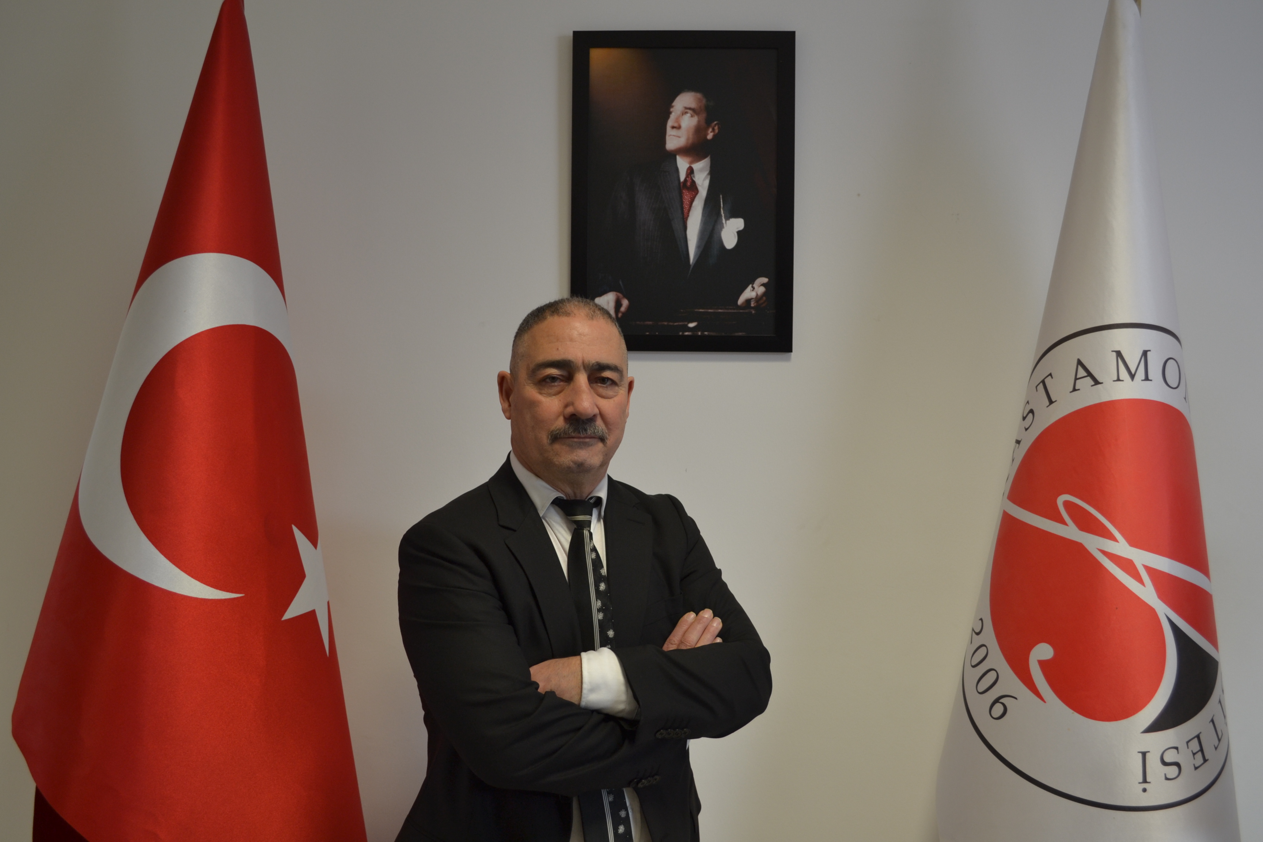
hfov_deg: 57.2
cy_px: 421
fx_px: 1158
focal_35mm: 33
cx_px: 632
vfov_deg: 40.0
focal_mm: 22
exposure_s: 1/30
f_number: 3.8
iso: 250
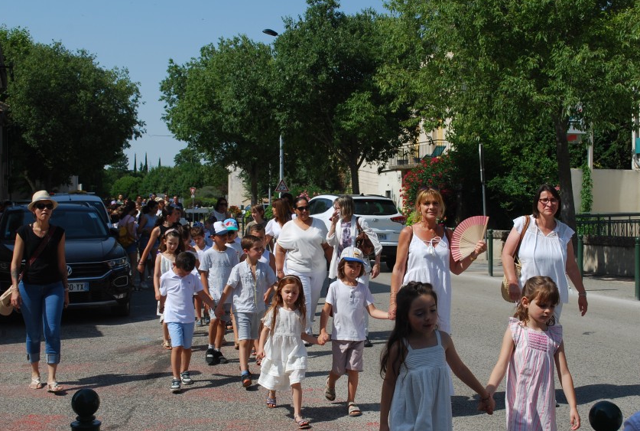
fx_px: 856
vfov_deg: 28.2
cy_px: 224
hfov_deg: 41.0
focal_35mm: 48
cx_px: 336
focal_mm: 30
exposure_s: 1/250
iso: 100
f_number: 8
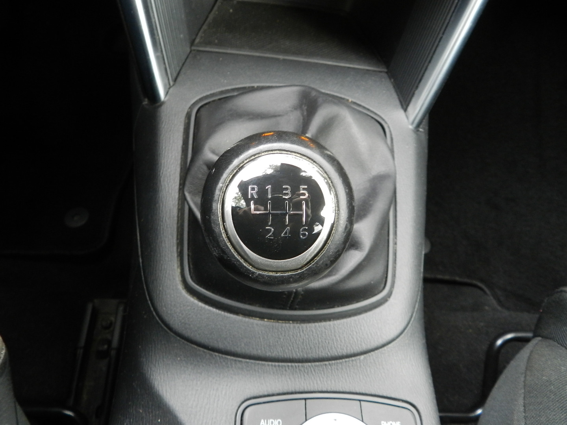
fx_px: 409
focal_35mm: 25
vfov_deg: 54.9
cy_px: 212
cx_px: 284
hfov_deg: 69.4
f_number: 3.5
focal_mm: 4.5
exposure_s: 1/10
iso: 400
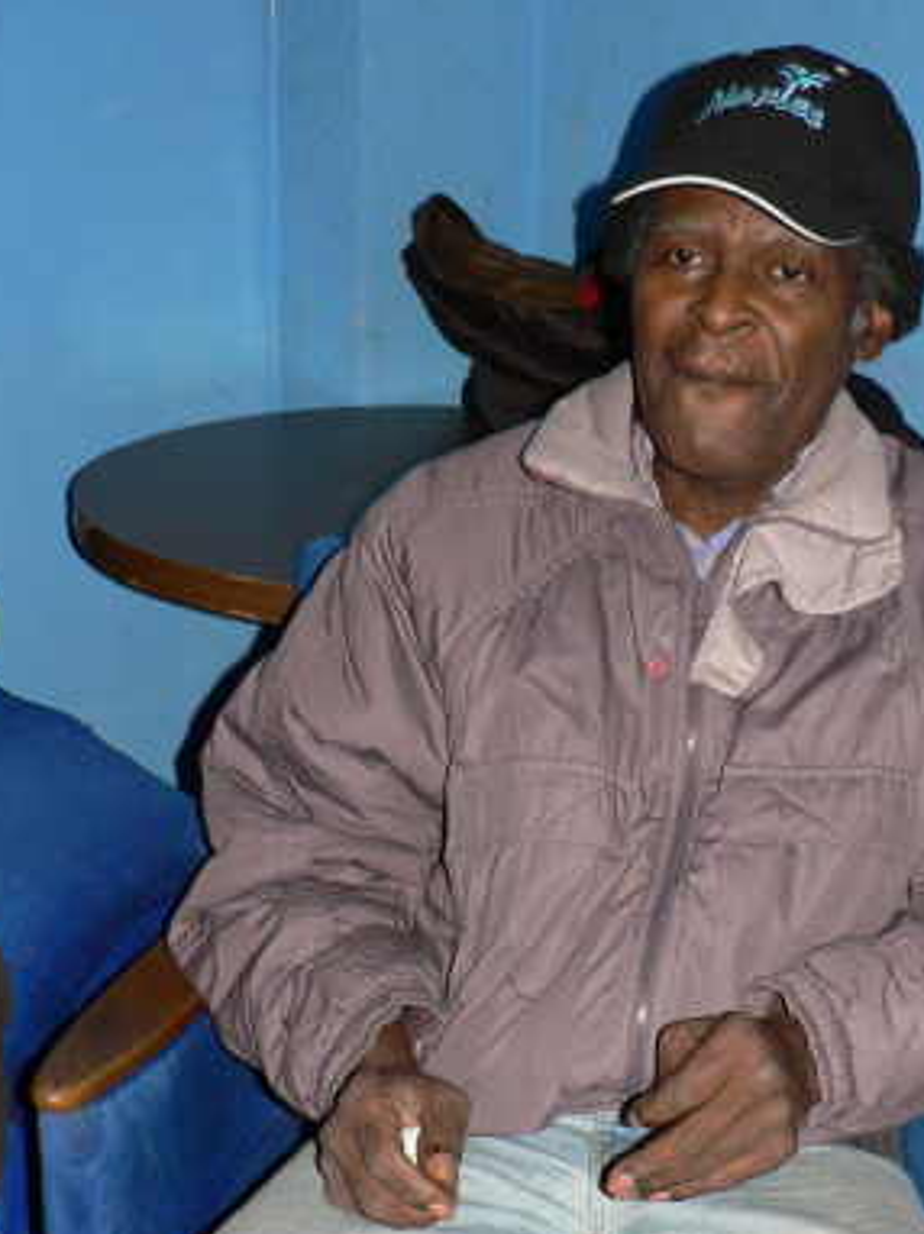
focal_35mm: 52
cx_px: 638
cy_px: 854
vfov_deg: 36.3
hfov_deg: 27.8
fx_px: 1853
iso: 100
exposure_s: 1/60
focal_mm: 6
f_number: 2.8
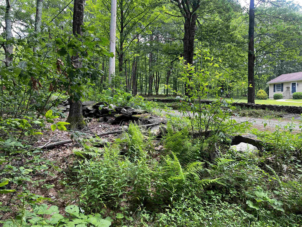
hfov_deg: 67.3
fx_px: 227
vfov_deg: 53.1
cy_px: 114
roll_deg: +0.0
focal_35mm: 26
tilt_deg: -0.6
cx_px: 151
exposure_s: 1/121
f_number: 1.5
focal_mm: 5.7
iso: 64
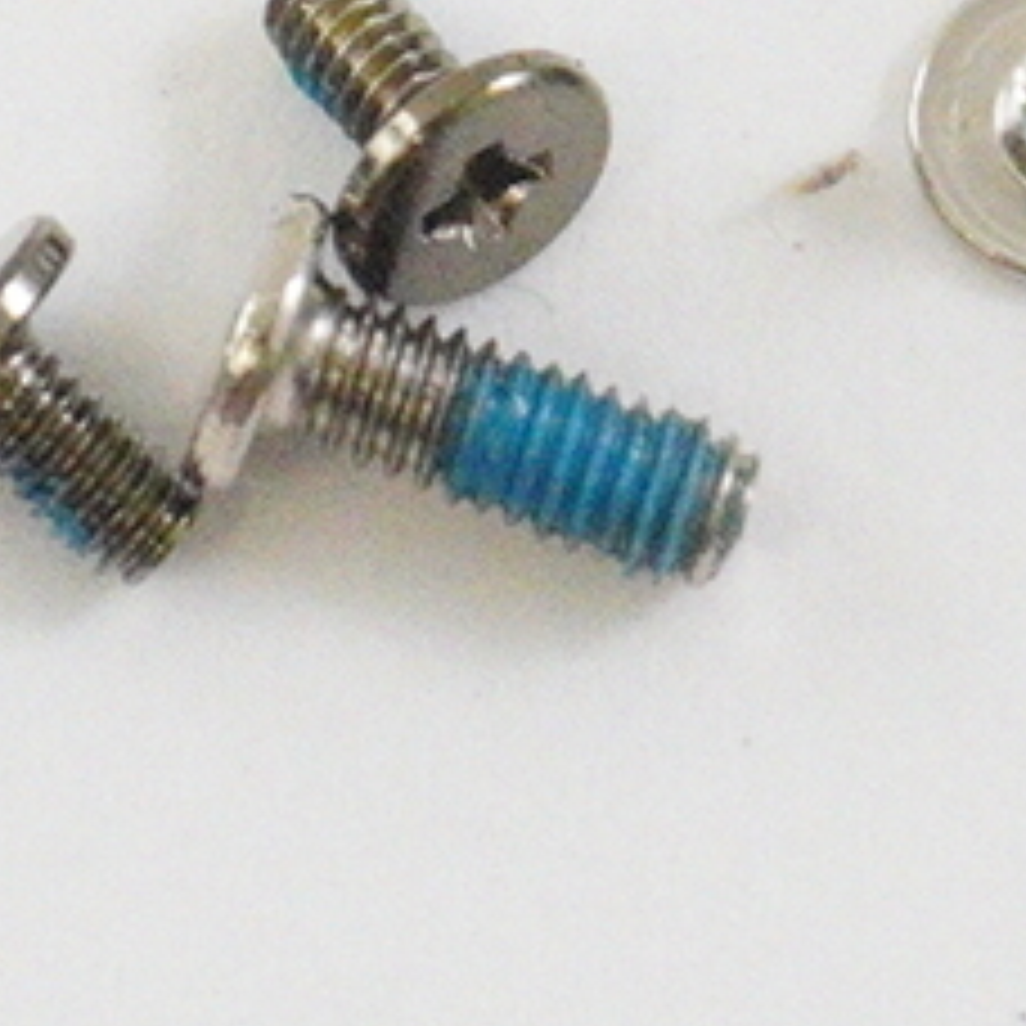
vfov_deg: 4.0
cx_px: 428
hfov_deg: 4.1
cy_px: -459
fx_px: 14508
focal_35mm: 433
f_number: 6.3
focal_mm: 31
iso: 4000
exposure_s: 1/160
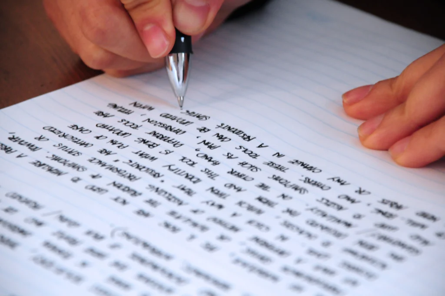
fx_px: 2500
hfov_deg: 10.2
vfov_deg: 6.8
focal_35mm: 202
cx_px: 222
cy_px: 148
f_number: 5.6
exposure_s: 1/13
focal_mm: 135
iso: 1600
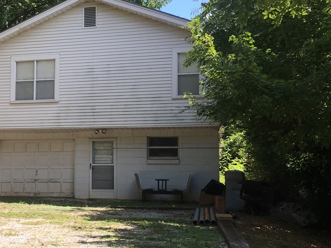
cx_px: 73
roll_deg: +0.1
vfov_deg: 29.0
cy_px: 143
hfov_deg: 37.0
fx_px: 478
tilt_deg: +5.5
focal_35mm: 50
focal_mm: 4.15
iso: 25
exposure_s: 1/641
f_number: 2.2
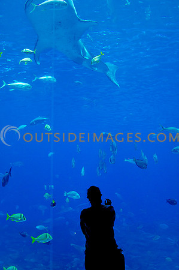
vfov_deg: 39.6
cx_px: 90
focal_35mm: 50
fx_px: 374
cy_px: 135
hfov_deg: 26.9
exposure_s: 1/160
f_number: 4
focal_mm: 50
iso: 2000
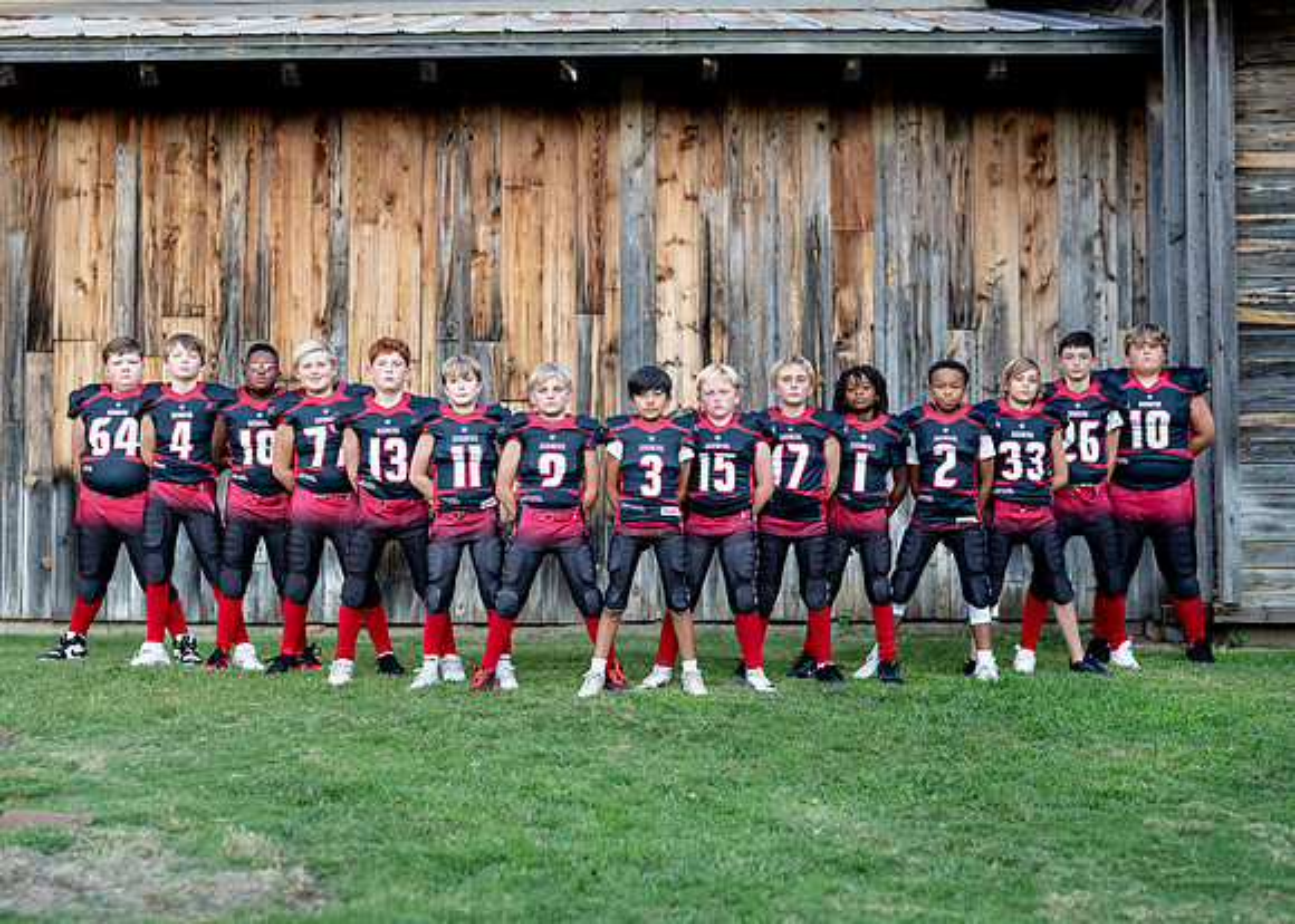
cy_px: 496
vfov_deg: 24.6
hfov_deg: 34.0
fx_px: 2115
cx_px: 598
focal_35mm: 58
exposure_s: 1/1250
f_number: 1.8
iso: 400
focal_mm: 50
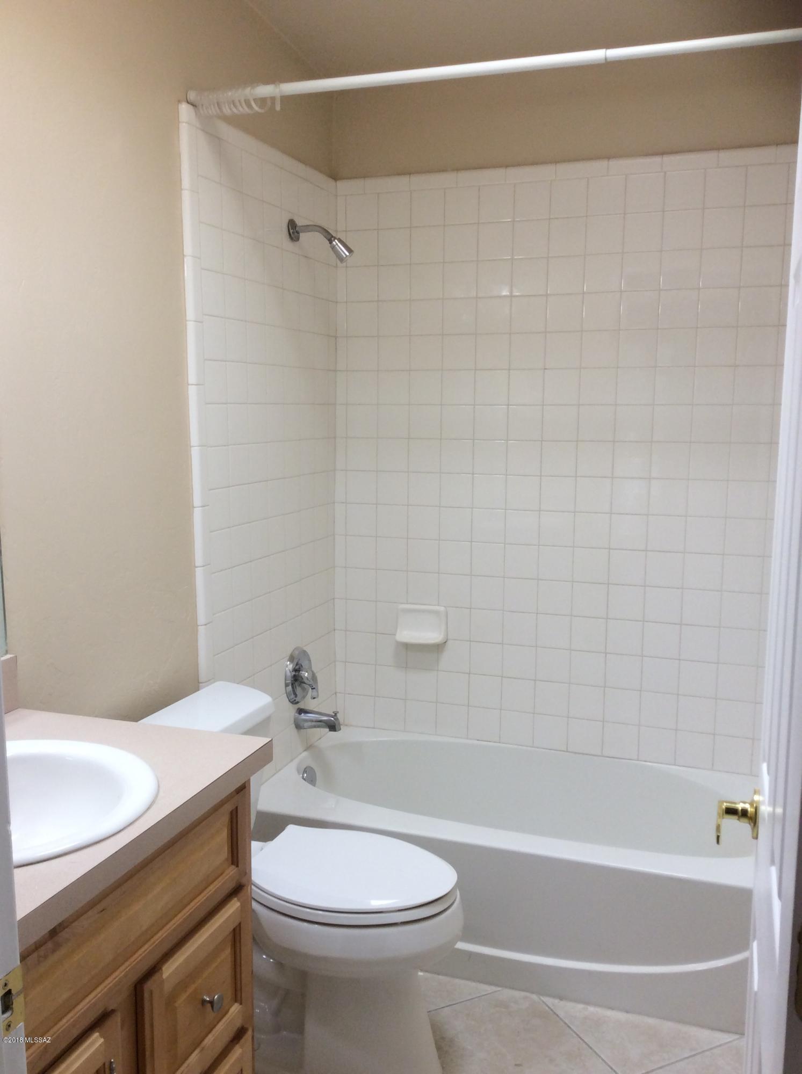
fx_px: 991
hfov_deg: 44.0
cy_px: 537
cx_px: 401
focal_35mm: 32
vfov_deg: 56.9
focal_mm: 3.3
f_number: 2.4
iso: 40
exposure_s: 1/60
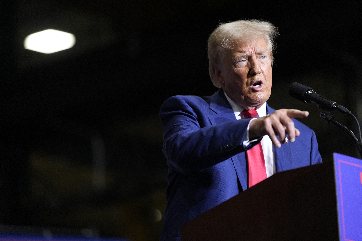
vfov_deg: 8.1
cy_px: 120
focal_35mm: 170
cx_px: 181
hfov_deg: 12.1
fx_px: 1709
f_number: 2.8
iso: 2000
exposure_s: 1/640
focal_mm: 170
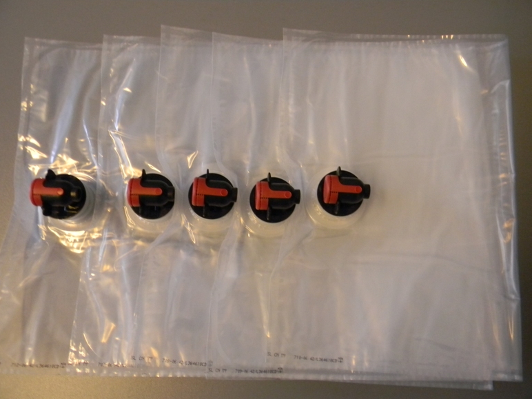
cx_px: 263
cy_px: 206
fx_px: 446
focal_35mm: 29
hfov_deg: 61.7
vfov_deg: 48.2
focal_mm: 5
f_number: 3.5
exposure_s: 1/24
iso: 400
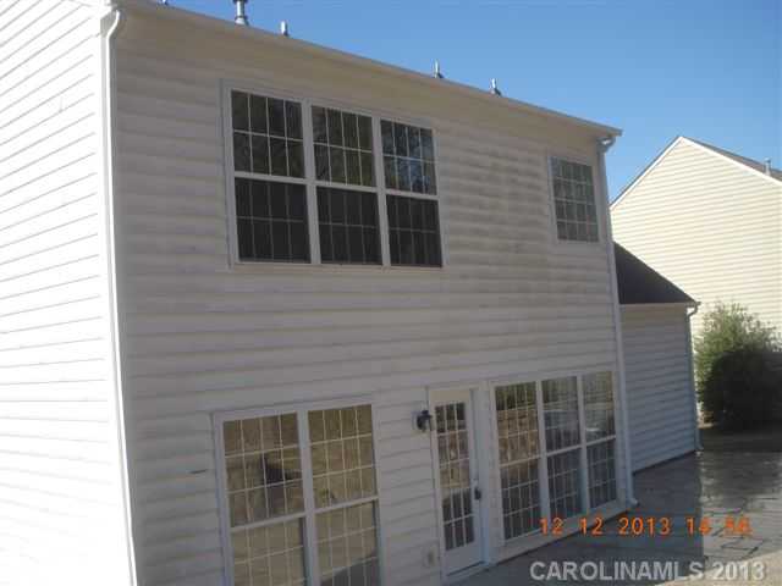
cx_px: 391
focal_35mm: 38
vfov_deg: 37.7
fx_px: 858
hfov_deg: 49.0
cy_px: 293
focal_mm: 6.3
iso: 100
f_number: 3.3
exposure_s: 1/640
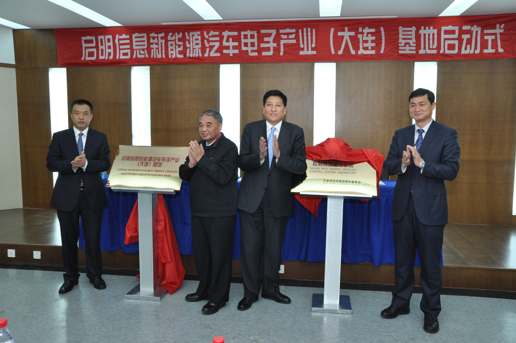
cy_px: 172
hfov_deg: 62.0
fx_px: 429
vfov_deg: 43.5
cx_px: 258
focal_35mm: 30
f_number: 6.3
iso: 640
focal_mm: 20
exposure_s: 1/60
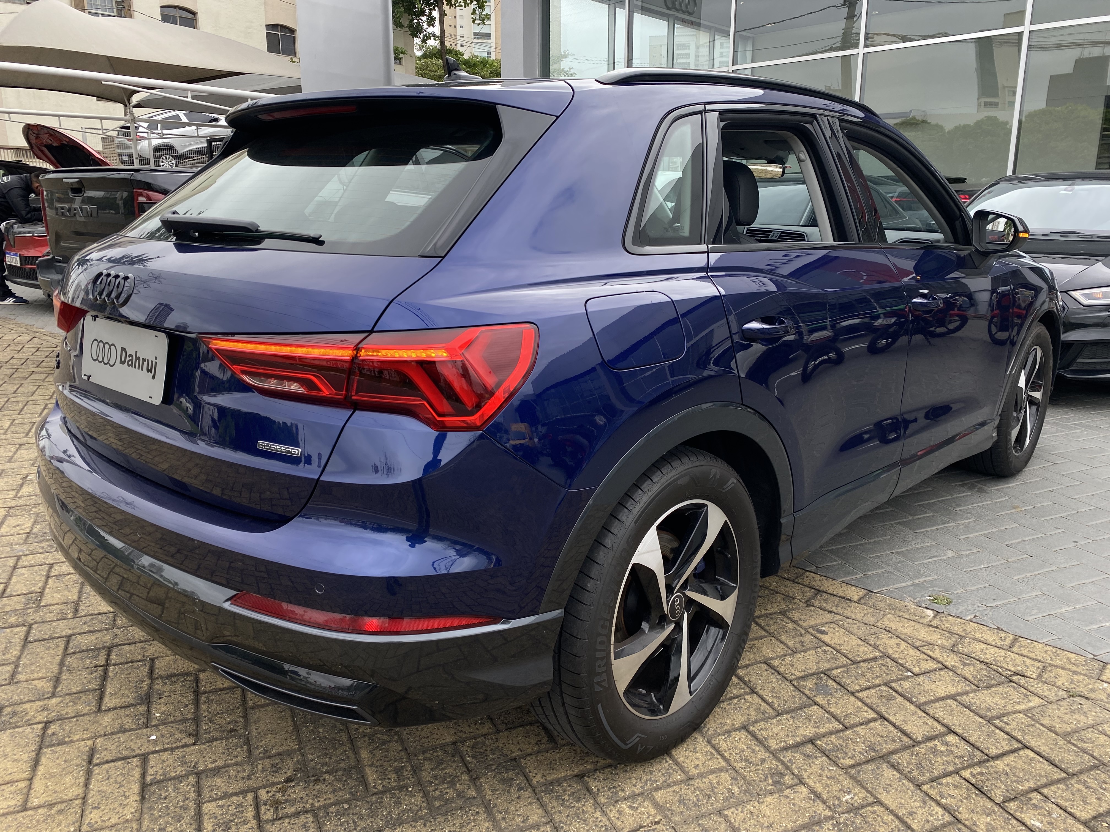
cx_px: 555
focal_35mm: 26
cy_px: 416
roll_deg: +0.1
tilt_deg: -13.6
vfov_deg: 53.1
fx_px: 834
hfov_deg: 67.3
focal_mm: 4.25
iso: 32
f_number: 1.8
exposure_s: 1/690
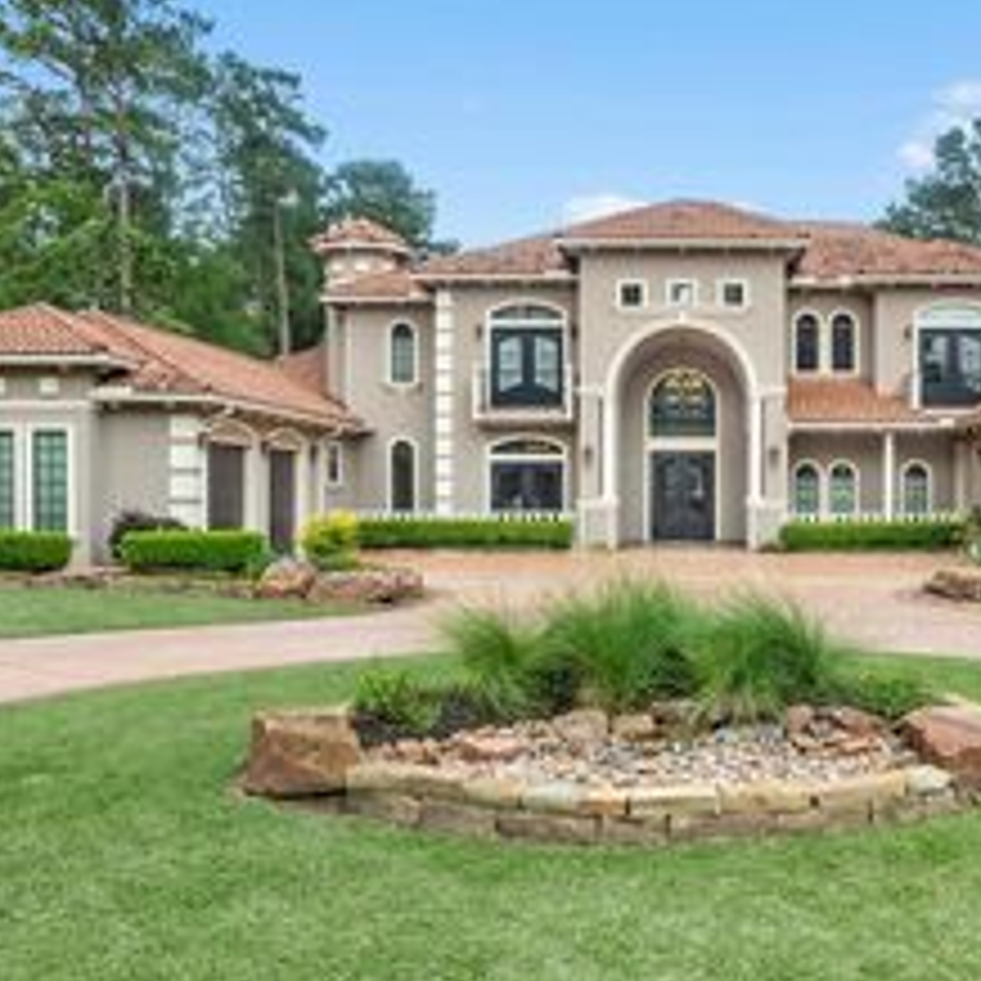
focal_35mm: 39
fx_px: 1250
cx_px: 688
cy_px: 484
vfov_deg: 42.8
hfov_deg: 42.0
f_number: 9
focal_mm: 20
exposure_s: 1/50
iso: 100
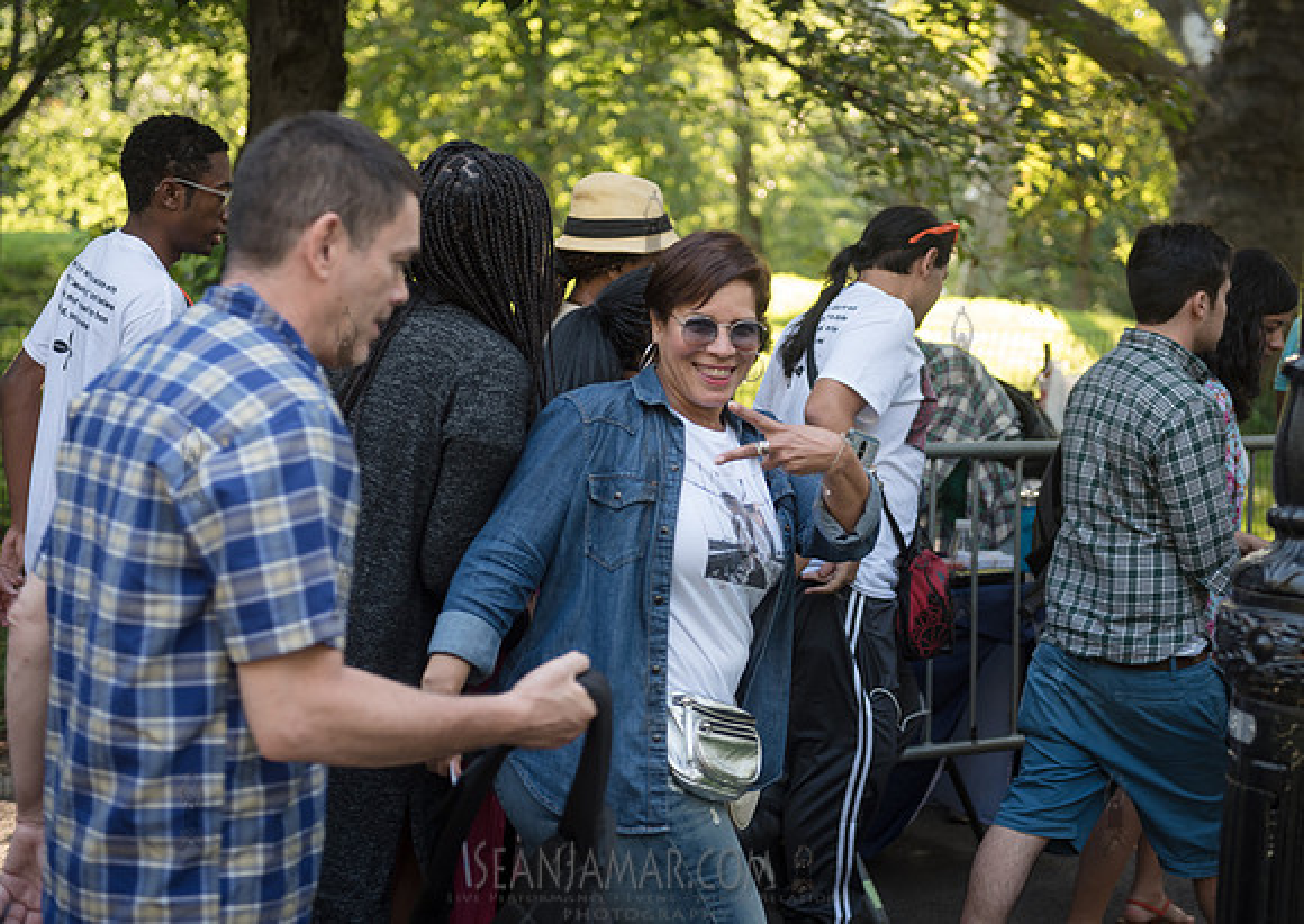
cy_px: 512
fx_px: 2342
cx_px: 766
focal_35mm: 63
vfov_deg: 22.3
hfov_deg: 31.0
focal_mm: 55
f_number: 3.2
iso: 200
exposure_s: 1/160
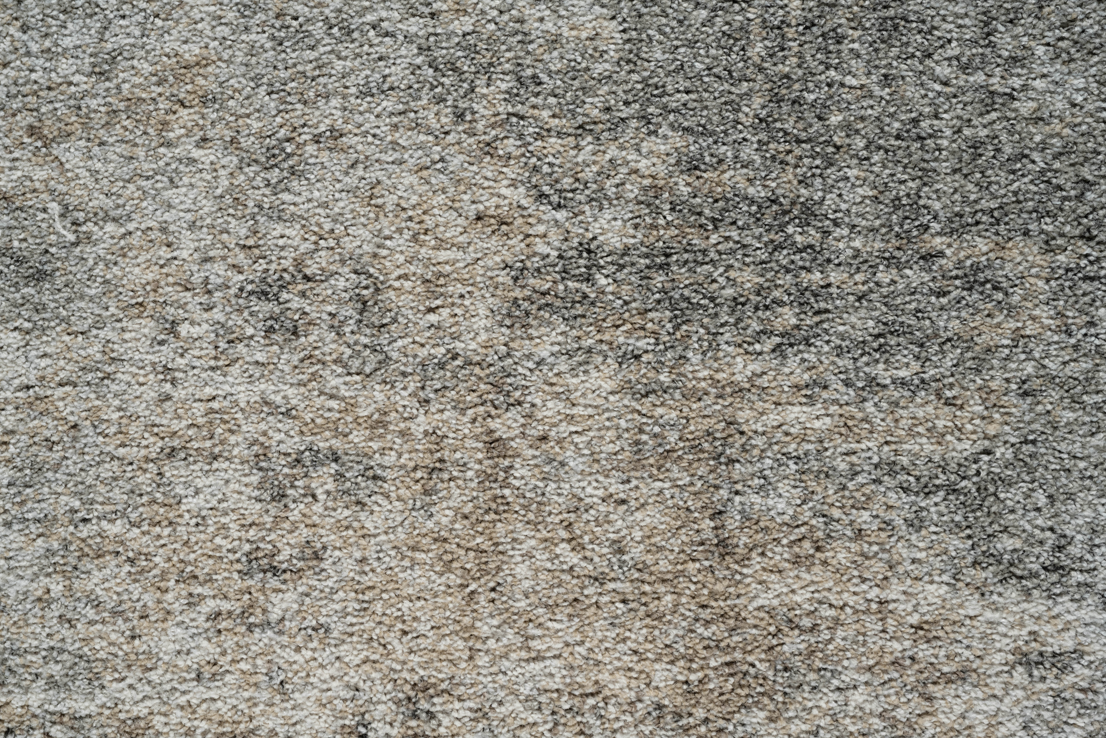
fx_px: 1905
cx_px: 553
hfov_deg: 32.4
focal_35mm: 62
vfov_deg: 21.9
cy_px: 369
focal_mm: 62
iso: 100
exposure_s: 1/125
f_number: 11
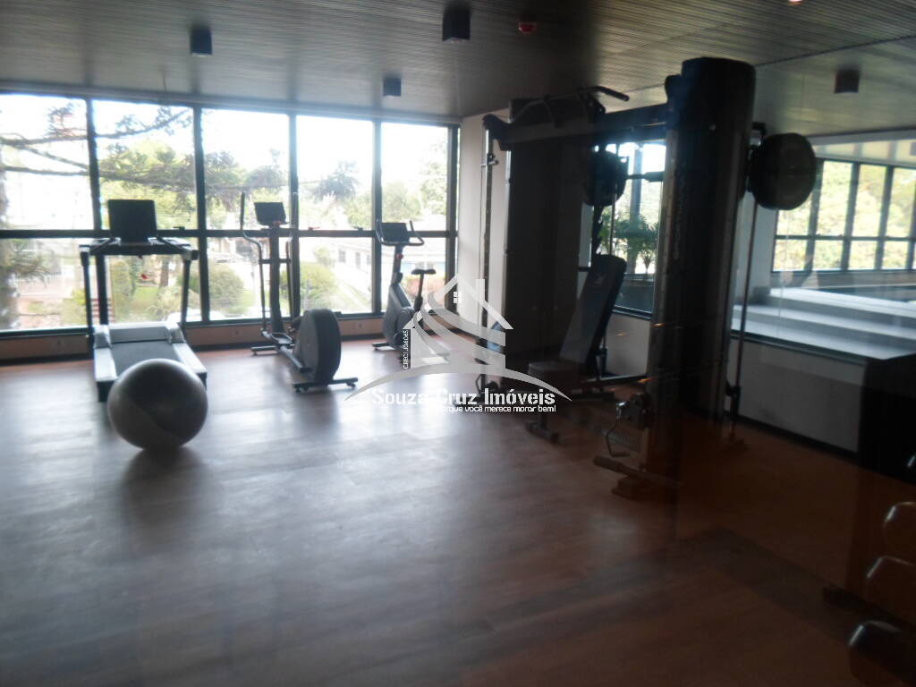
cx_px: 458
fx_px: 662
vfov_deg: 54.9
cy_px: 344
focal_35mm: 25
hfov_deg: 69.4
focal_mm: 4.5
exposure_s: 1/30
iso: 100
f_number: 2.5
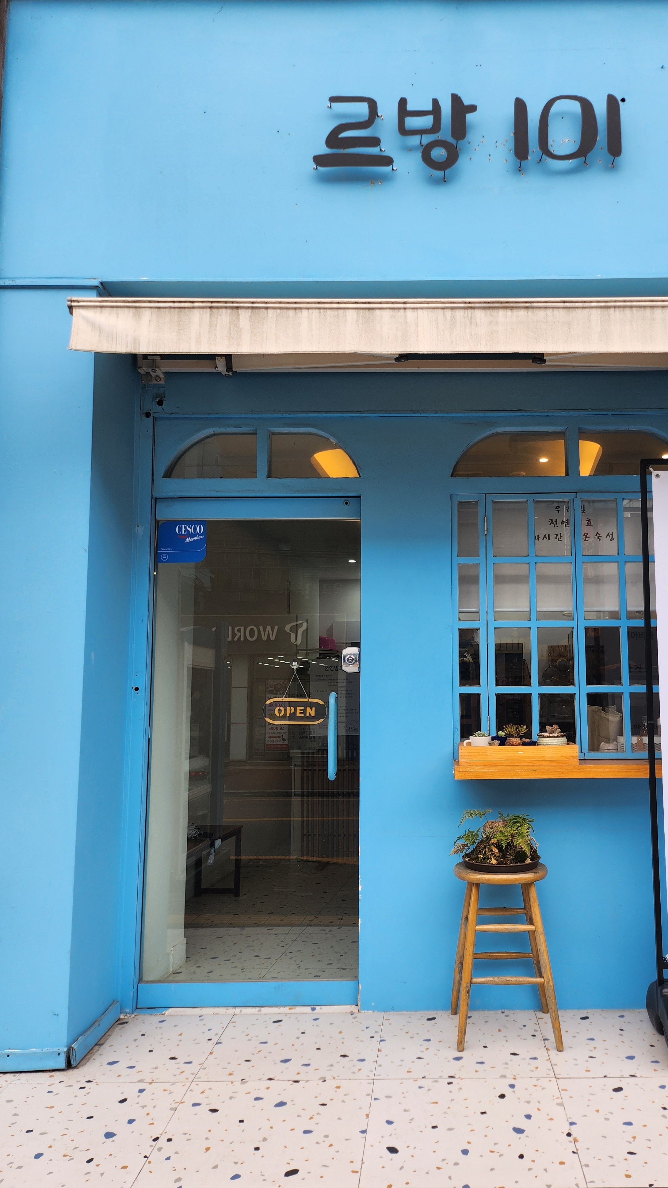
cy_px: 593
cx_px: 449
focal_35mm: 27
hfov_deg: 42.3
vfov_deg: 69.9
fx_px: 850
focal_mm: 5
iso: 50
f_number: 1.8
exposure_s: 1/746
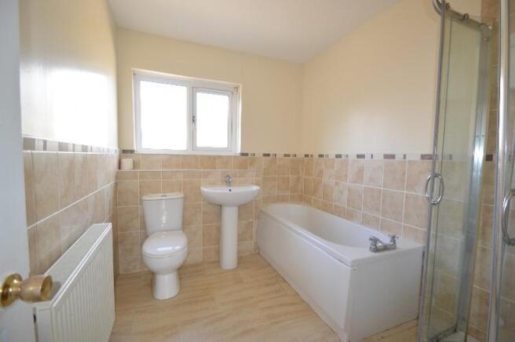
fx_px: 214
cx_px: 258
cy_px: 171
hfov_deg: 100.4
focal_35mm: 15
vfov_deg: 77.2
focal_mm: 10
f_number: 3.5
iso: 400
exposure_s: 1/60
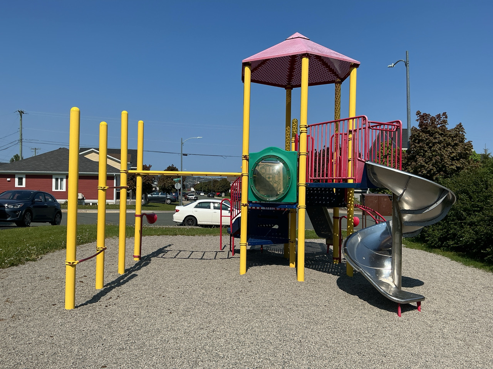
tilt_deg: +0.7
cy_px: 184
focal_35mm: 29
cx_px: 246
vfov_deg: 48.2
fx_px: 413
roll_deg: +0.5
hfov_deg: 61.7
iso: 25
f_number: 1.8
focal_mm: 3
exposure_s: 1/3125
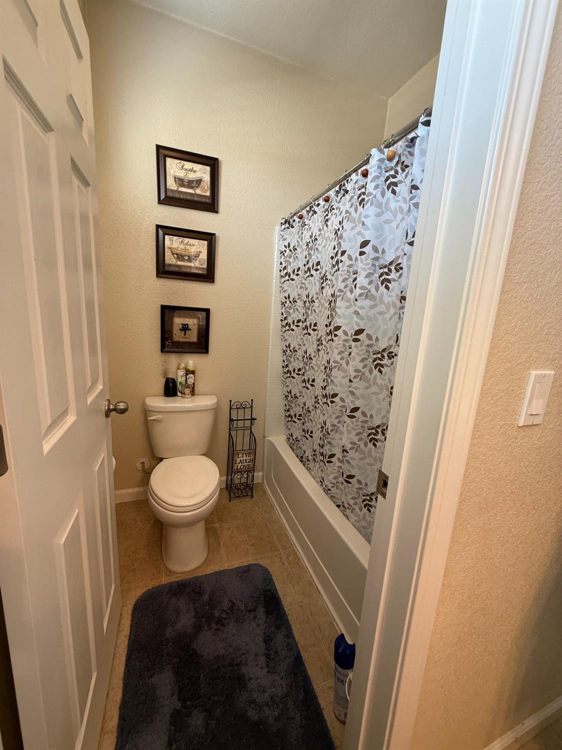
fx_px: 303
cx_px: 281
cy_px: 375
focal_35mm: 14
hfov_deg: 85.7
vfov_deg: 102.1
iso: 320
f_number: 2.2
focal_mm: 2.22
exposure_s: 1/60
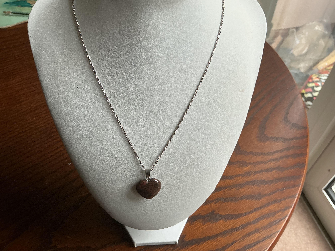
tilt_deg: -49.6
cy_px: 126
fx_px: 281
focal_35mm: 29
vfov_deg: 48.2
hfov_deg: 61.7
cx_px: 168
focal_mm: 3
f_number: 1.8
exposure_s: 1/50
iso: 64
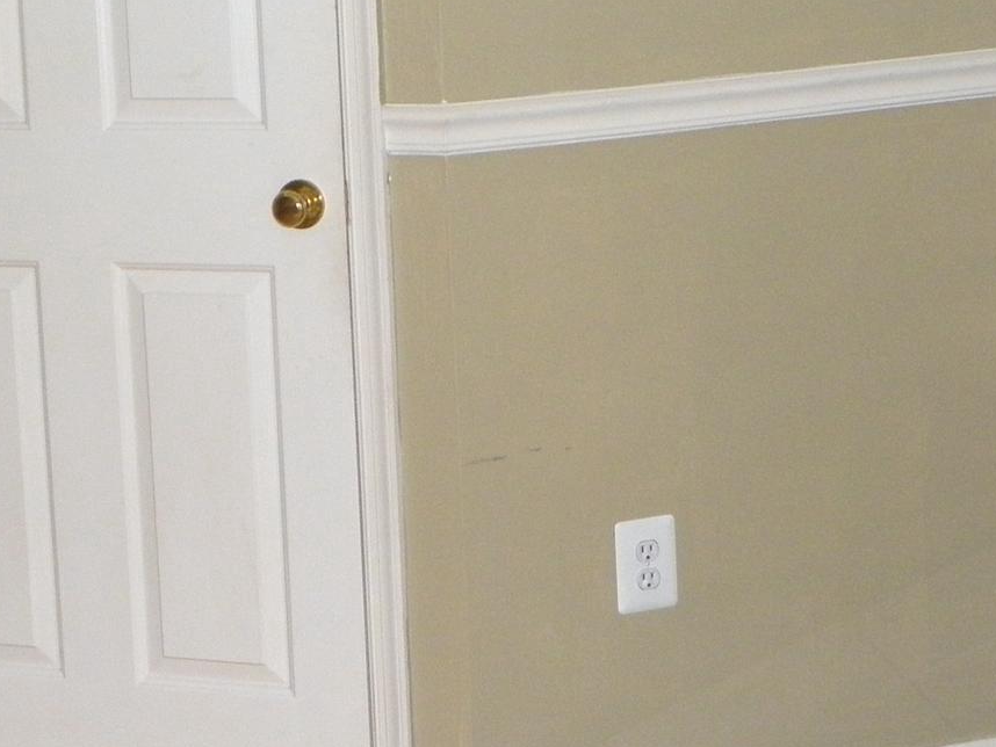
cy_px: 324
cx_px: 342
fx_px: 3022
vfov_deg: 14.1
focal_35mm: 105
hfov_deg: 18.7
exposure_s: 1/100
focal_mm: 7.9
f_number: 3.9
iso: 400
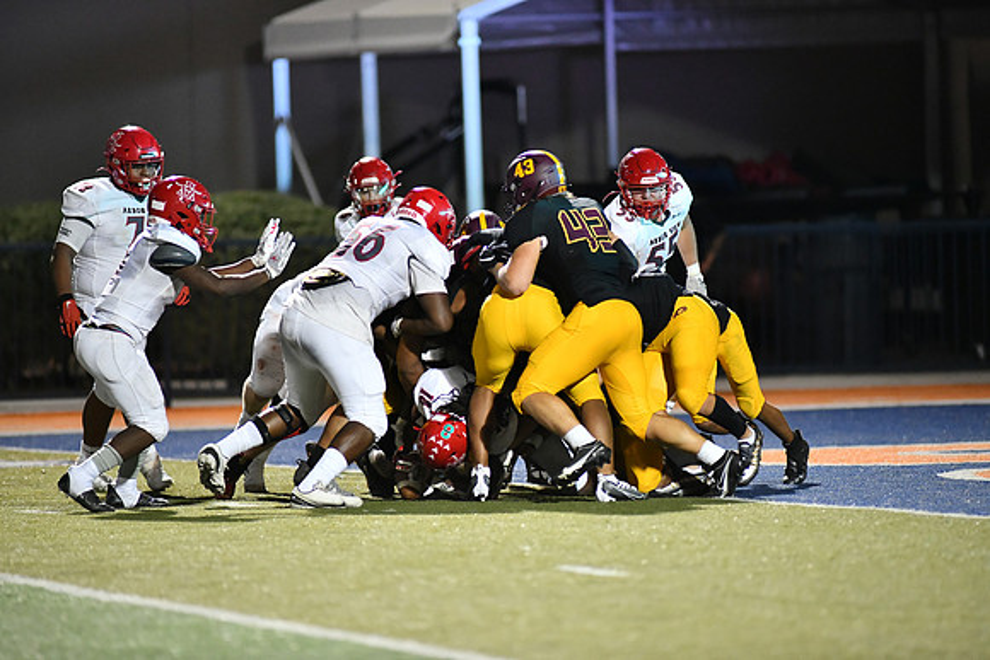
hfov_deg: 6.9
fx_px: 8252
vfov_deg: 4.6
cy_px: 330
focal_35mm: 300
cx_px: 495
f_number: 2.8
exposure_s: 1/1000
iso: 6400
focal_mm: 300
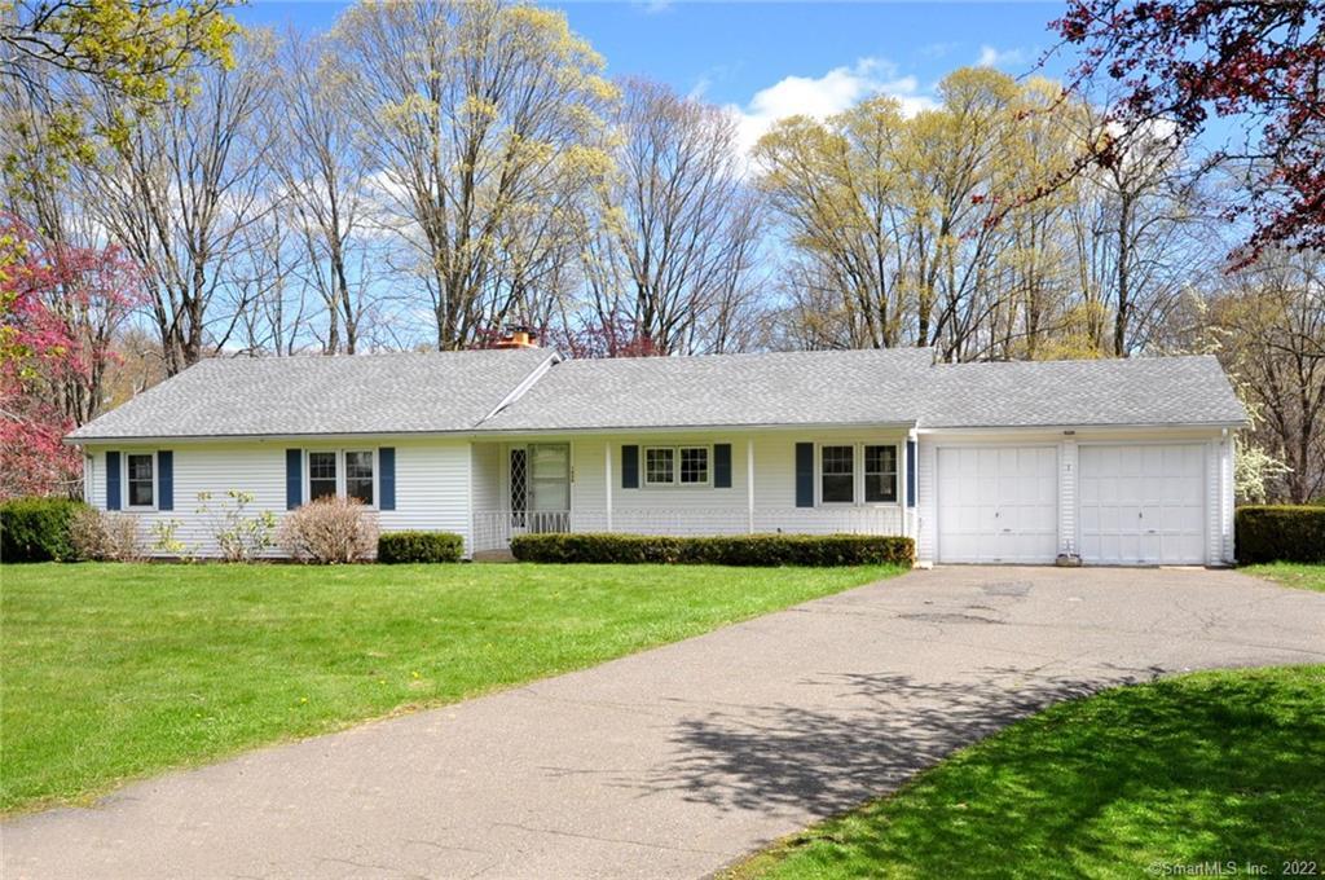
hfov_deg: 62.0
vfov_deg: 43.5
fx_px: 1103
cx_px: 662
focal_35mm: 30
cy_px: 440
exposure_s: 1/500
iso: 320
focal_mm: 20
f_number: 8
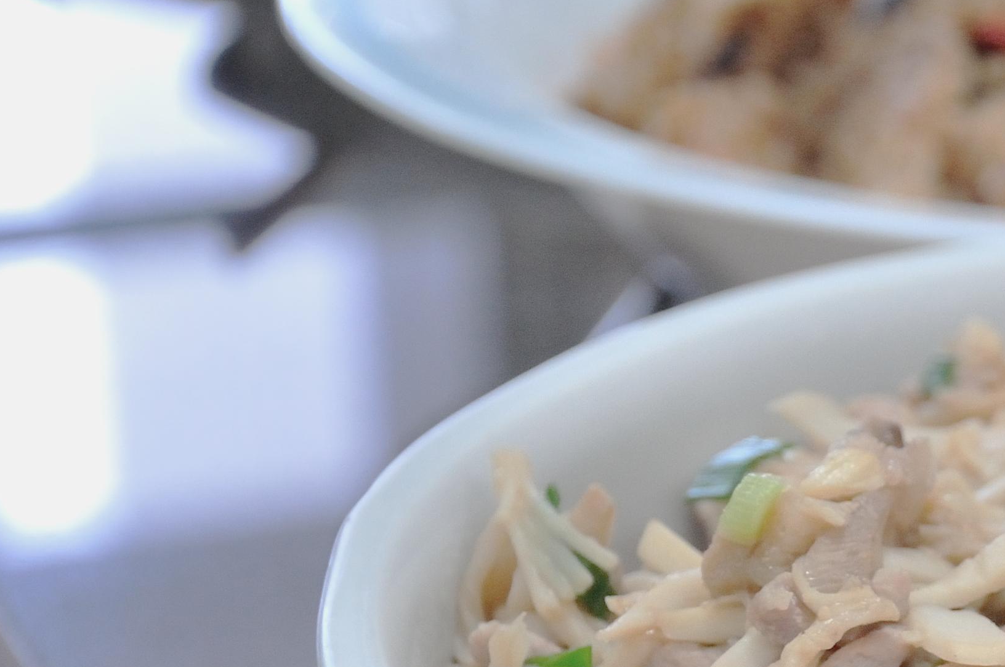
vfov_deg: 7.7
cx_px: 1209
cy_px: 626
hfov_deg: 11.4
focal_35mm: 177
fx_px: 4944
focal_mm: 45
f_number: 4.8
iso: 1250
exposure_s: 1/40
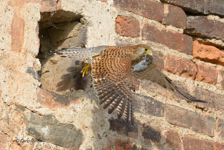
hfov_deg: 2.4
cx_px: 112
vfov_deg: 1.6
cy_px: 75
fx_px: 5287
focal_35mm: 850
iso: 2800
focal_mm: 850
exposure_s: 1/2500
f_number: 11
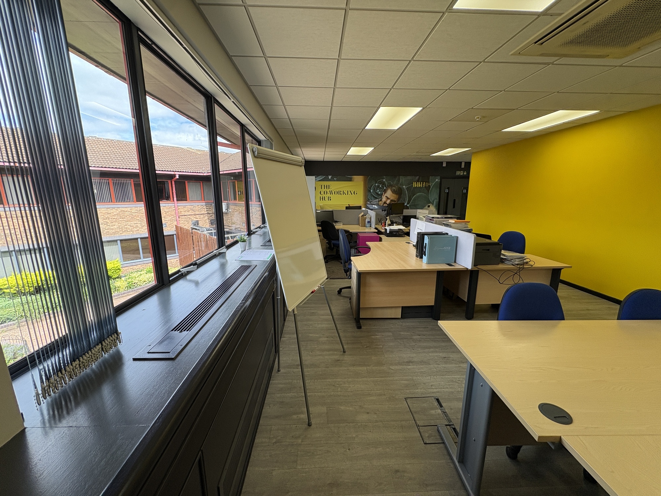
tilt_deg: -11.7
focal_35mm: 14
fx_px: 267
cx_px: 330
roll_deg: +0.5
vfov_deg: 85.7
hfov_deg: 102.1
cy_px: 248
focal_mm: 2.22
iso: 80
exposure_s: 1/110
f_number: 2.2
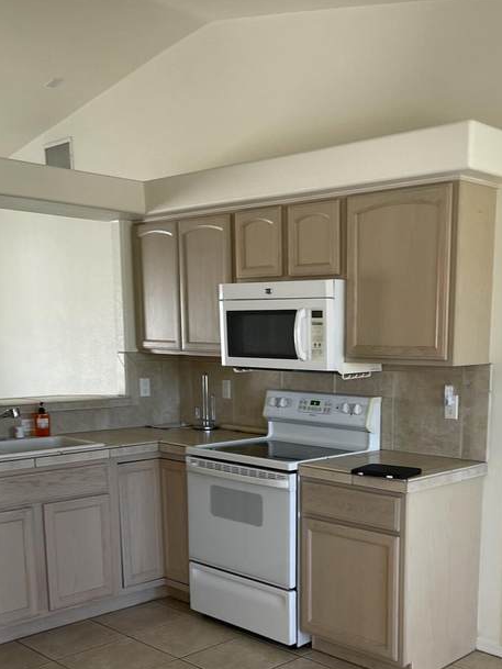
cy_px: 486
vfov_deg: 44.5
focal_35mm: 41
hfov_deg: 34.8
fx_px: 792
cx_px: 338
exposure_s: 1/121
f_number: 1.6
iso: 64
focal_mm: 5.1
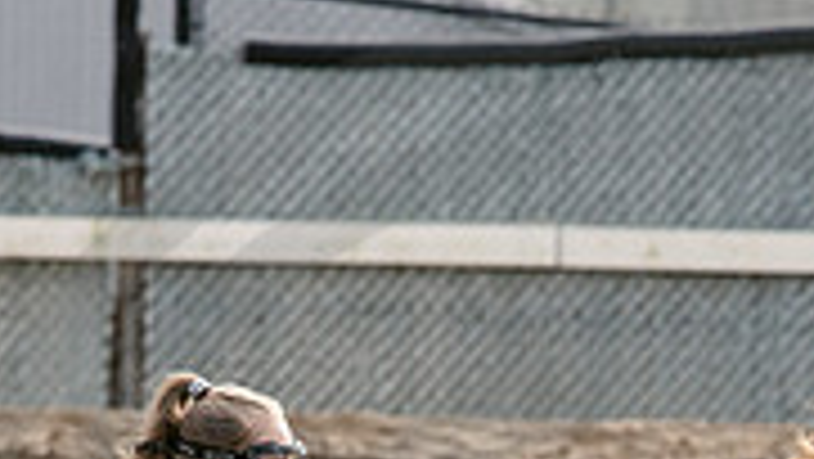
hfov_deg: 1.8
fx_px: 26085
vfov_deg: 1.0
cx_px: 555
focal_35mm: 1208
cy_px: 1045
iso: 400
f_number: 4.5
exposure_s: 1/1250
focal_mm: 200
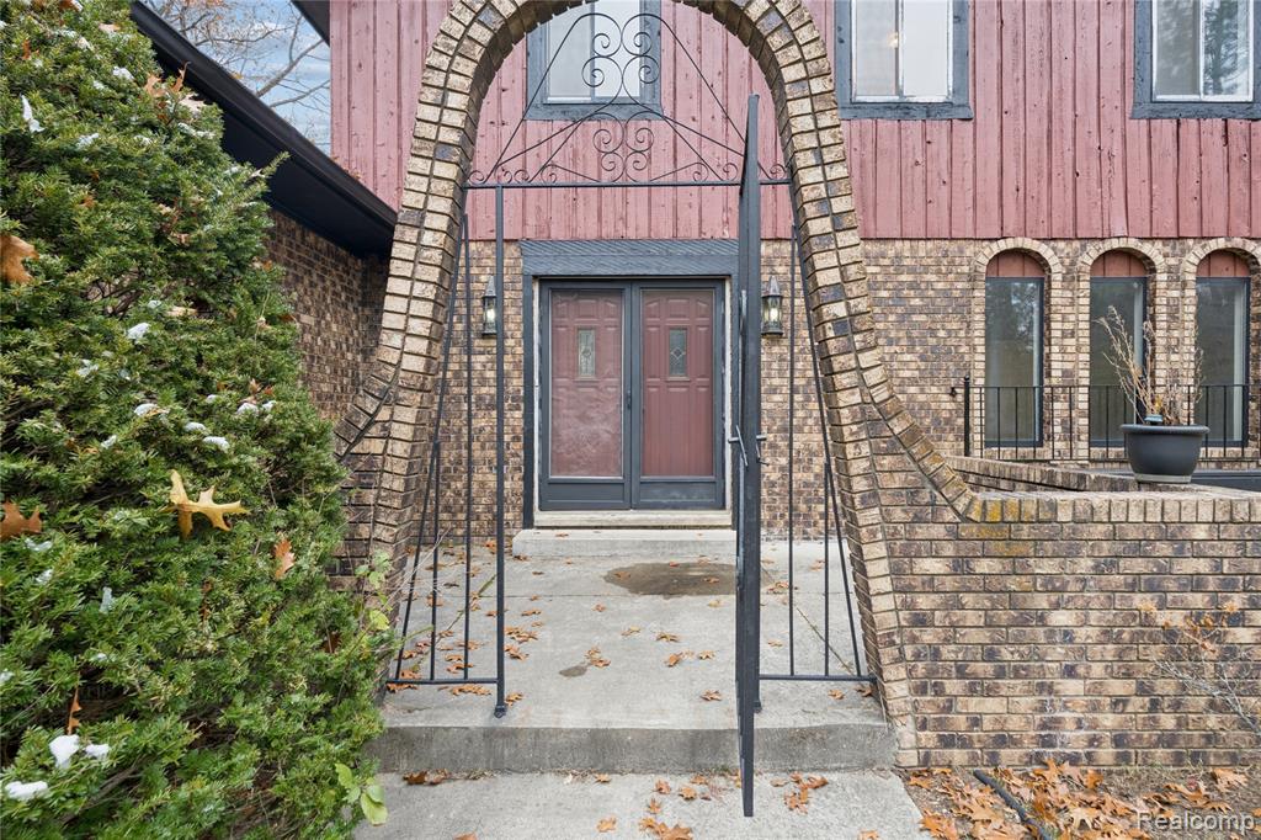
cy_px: 420
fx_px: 665
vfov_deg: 64.5
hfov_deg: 86.9
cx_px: 630
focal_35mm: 19
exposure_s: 1/60
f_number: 8
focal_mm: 19
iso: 320
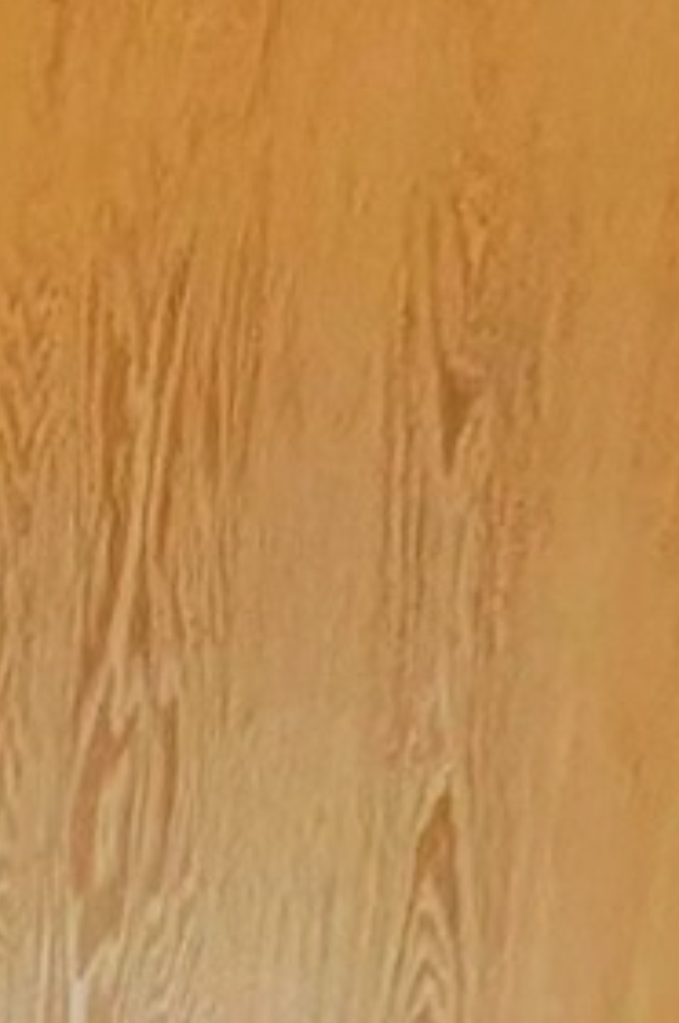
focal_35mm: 99
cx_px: -1628
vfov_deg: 14.0
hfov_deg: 9.3
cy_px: 2484
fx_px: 2808
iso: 295
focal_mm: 2.24
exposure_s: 1/59.9
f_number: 2.2
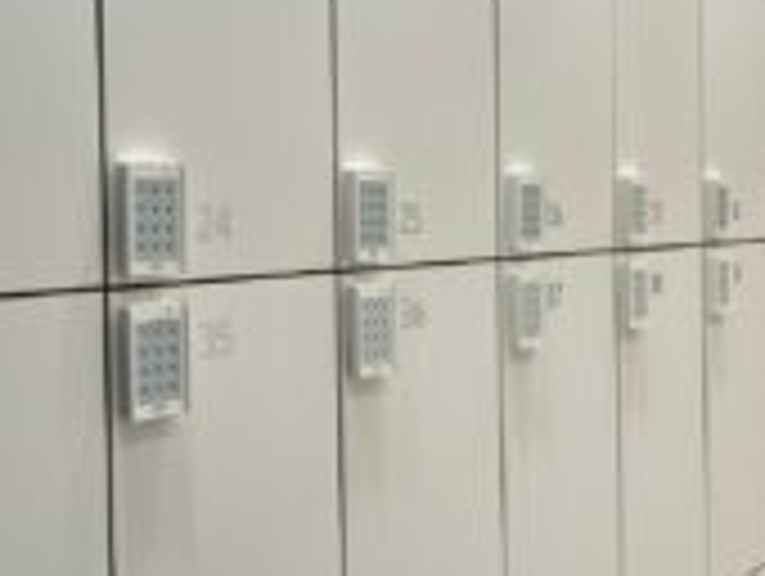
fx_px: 1217
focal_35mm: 55
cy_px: 252
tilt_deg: -2.0
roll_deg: +1.4
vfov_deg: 26.6
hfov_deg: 34.9
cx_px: 378
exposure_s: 1/122
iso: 40
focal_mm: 5.1
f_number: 1.6
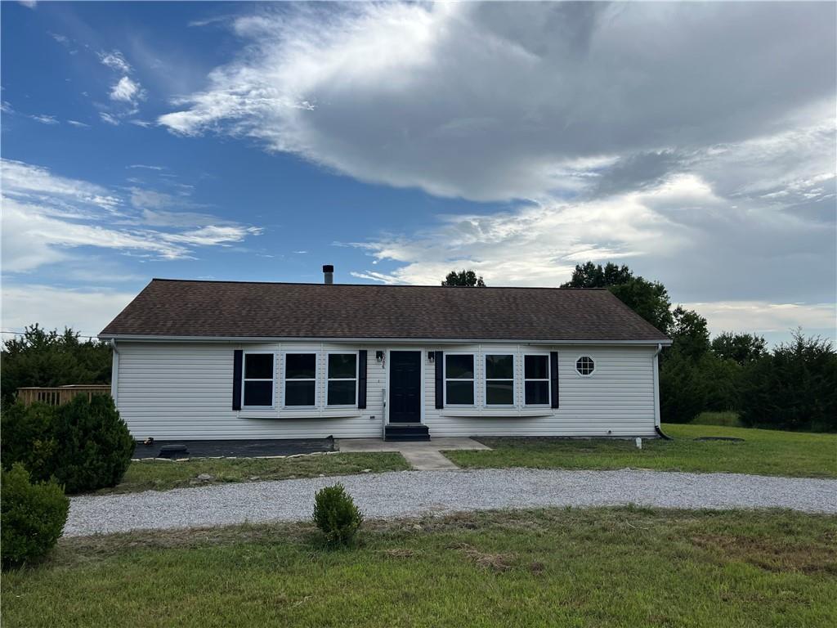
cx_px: 418
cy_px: 314
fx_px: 629
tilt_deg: +6.3
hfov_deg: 67.3
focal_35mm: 26
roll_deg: +0.2
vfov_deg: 53.1
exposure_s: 1/3311
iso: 50
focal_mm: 5.1
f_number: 1.6
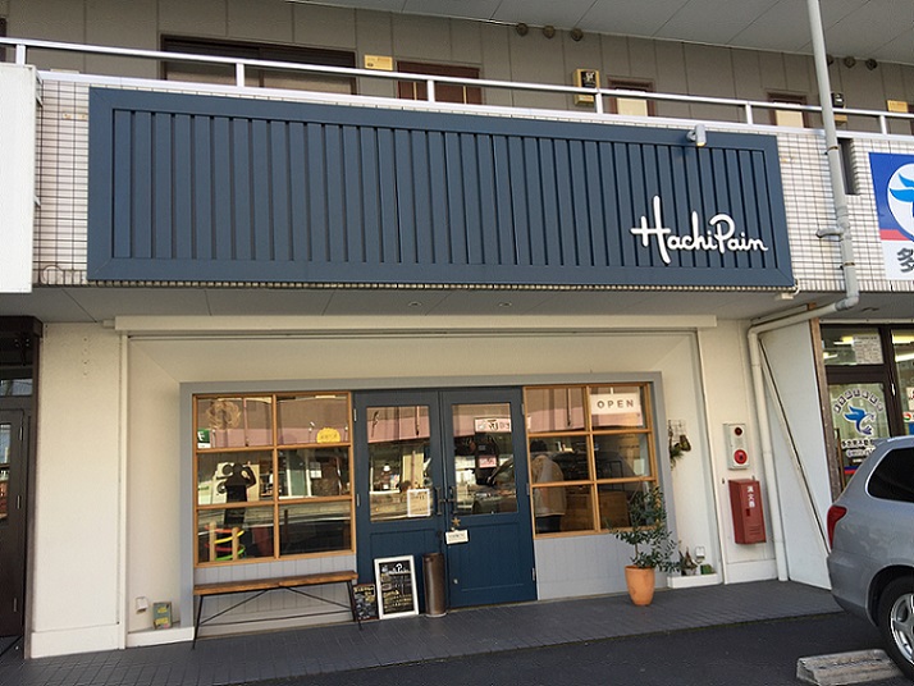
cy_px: 343
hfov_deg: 61.6
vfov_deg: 48.3
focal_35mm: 29
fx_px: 766
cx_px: 457
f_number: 2.2
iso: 32
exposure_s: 1/347
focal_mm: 4.15
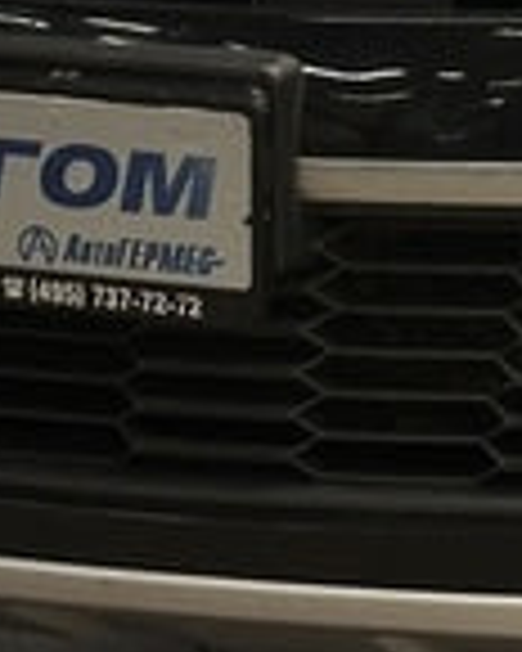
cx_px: 693
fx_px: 5600
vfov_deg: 6.6
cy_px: -241
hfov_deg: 5.3
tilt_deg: -8.5
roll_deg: -0.6
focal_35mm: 290
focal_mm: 6.86
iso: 100
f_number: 1.78
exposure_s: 1/50
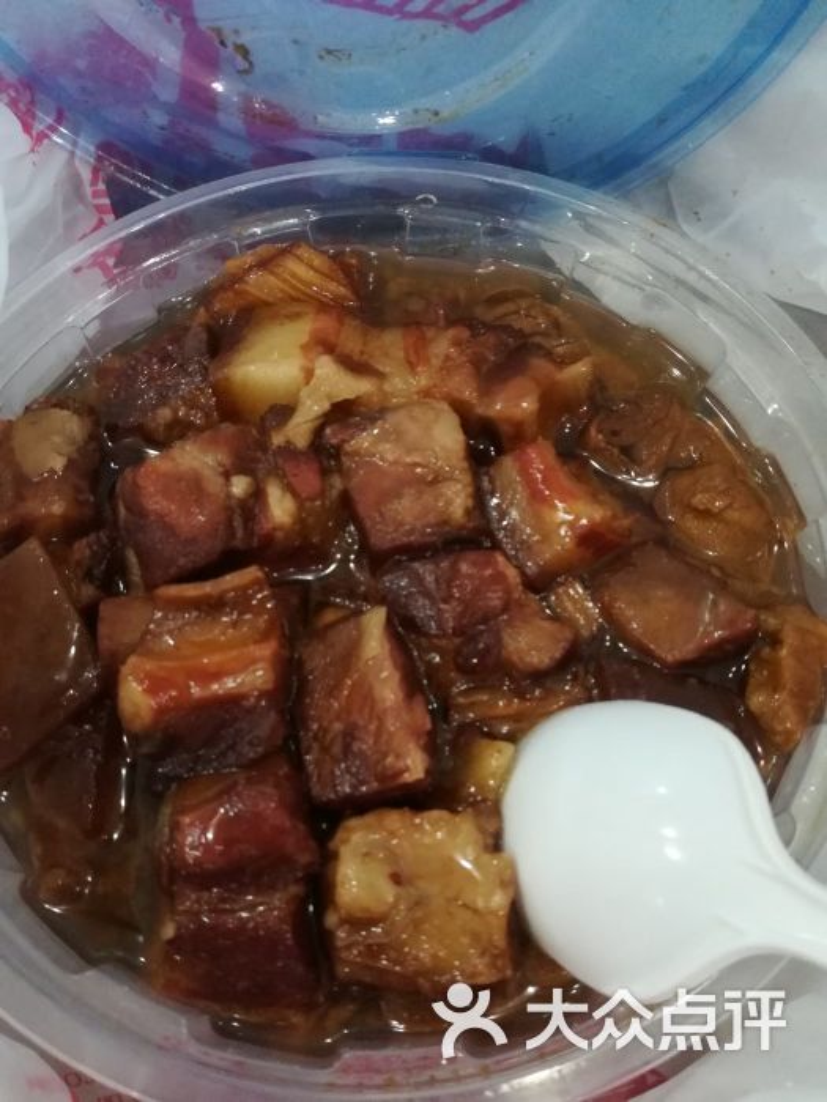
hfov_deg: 53.1
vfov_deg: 67.3
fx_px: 828
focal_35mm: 26
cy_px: 551
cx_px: 414
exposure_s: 1/20
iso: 640
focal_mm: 3.83
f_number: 2.2
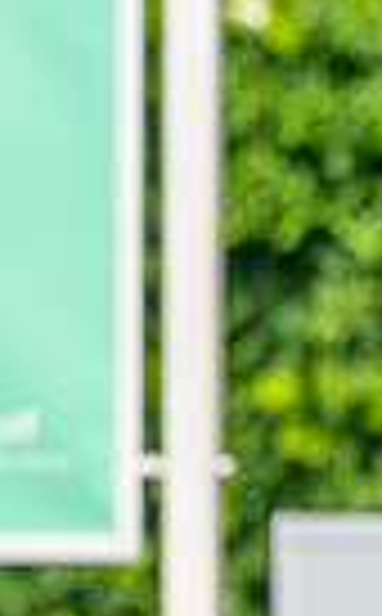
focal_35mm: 1944
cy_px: 346
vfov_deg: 1.1
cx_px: -715
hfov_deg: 0.7
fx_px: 32553
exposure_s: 1/4000
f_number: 5
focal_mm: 300
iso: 200
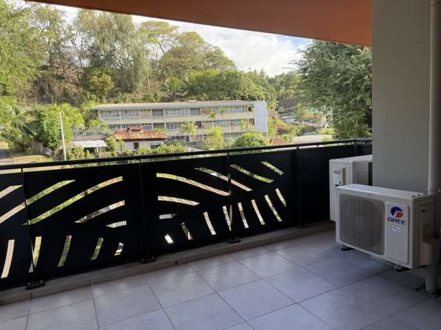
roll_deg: +2.4
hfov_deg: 71.6
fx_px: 306
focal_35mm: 24
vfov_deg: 56.8
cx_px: 220
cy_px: 165
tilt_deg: -6.1
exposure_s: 1/722
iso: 80
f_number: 1.78
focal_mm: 6.76
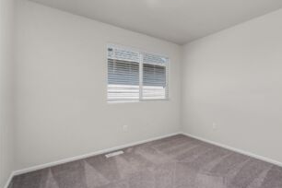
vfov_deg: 70.4
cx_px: 183
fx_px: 133
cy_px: 94
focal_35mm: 17
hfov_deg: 90.5
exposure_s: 1/25
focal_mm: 13
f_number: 7.1
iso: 1000
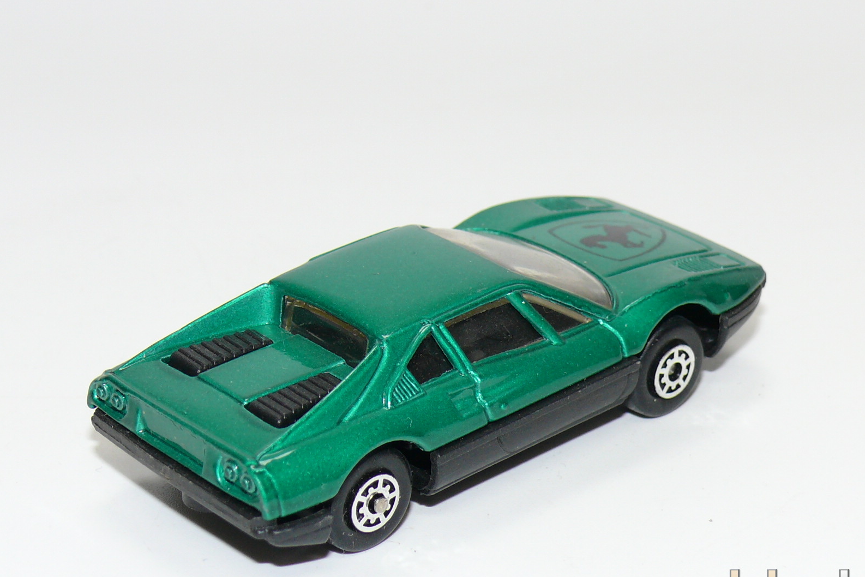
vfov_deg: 12.8
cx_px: 434
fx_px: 2571
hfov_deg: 19.1
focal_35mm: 107
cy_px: 325
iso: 100
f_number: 4
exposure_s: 1/30
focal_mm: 13.3
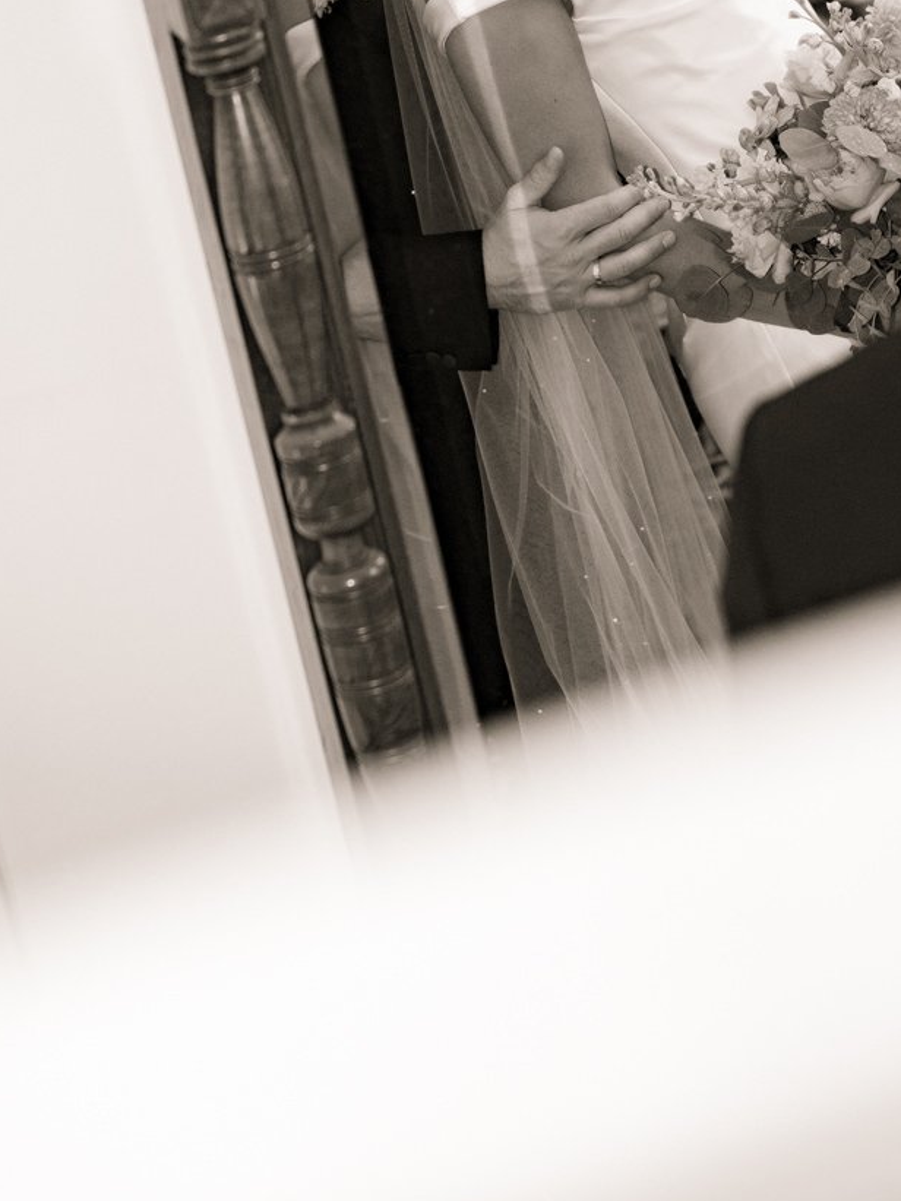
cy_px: -69
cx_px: 611
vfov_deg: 10.9
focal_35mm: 179
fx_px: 6211
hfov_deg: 8.3
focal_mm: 85
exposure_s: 1/125
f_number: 2.2
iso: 640
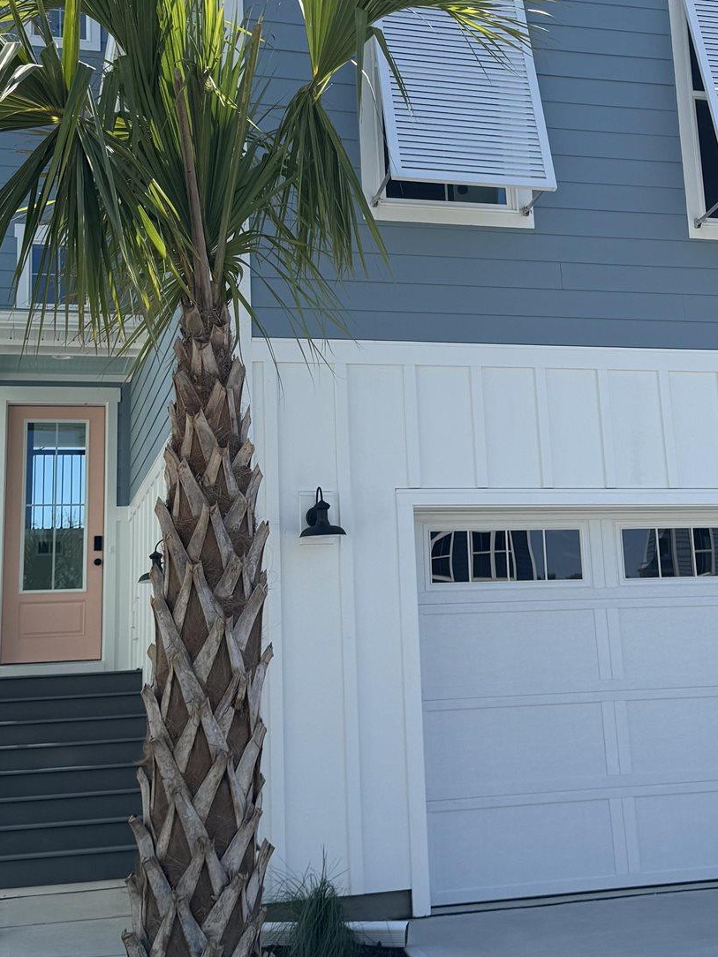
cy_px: 349
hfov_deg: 28.4
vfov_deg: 37.2
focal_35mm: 51
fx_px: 1410
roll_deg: +2.5
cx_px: 464
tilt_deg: +14.7
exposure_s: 1/3802
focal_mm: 6.76
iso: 80
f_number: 1.78
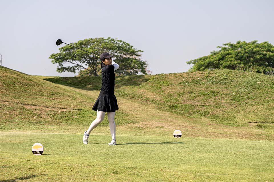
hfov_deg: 26.3
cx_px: 137
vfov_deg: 17.7
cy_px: 91
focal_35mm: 77
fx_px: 586
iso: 220
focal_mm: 77
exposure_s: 1/2500
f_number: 4
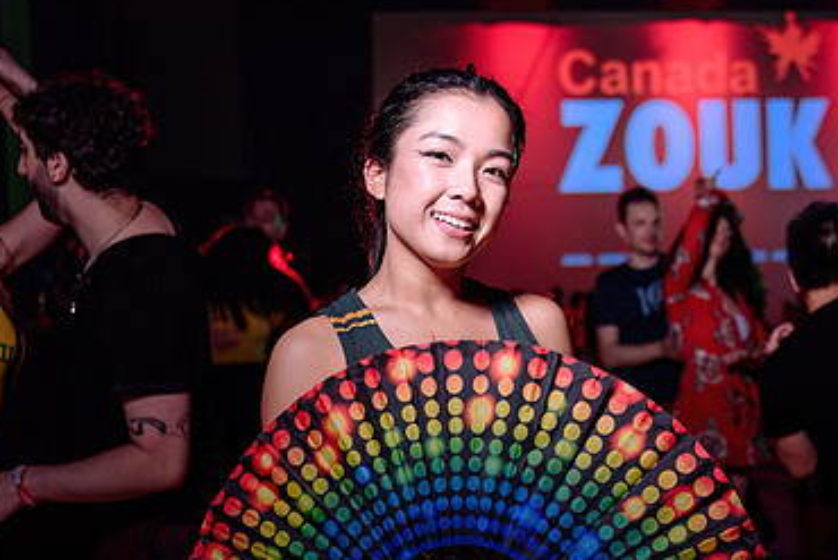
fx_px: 1444
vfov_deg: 21.9
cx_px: 632
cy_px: 368
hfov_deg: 31.8
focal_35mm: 62
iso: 800
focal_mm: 38
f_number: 2.8
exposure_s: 1/160
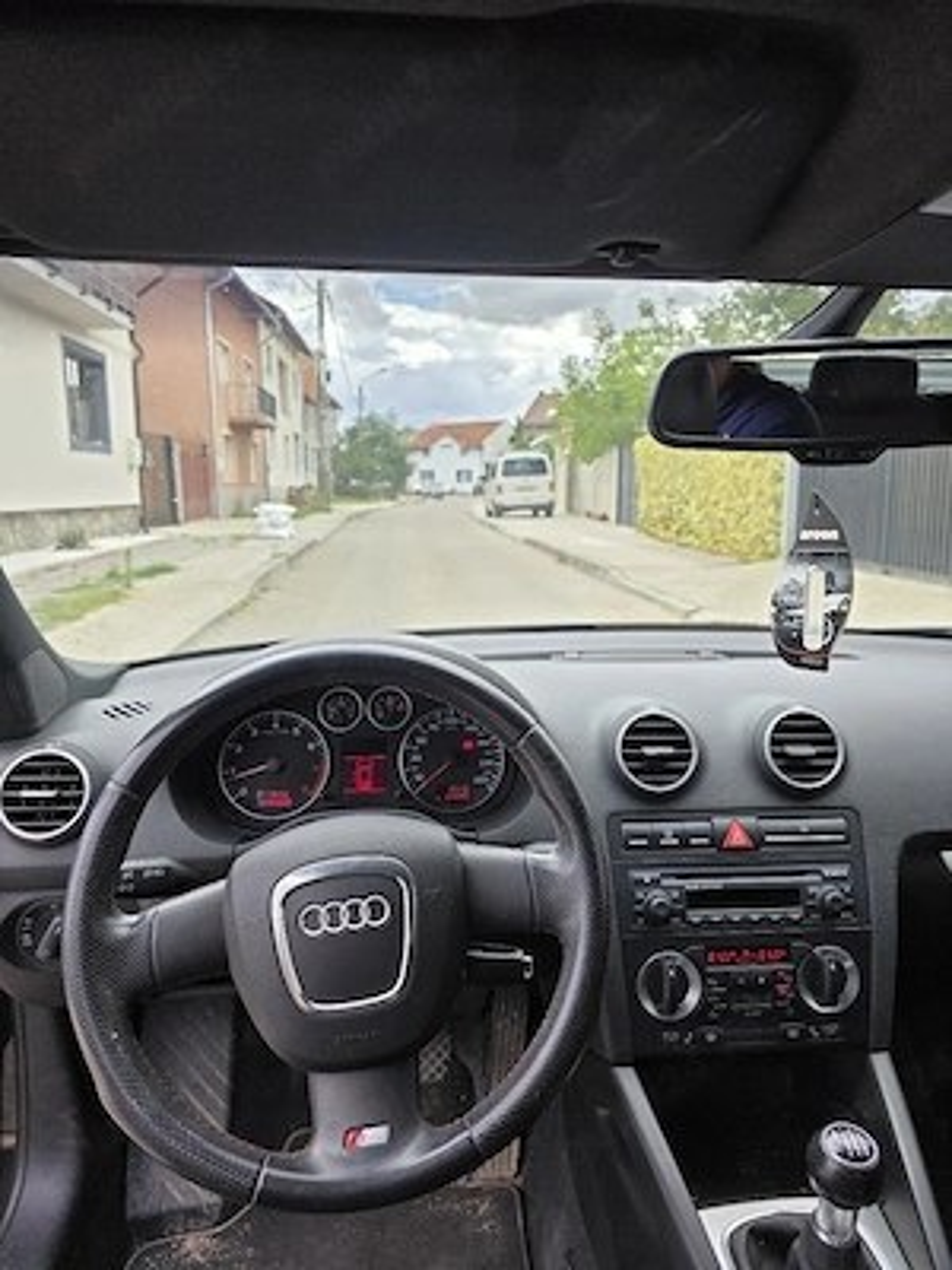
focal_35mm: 23
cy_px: 635
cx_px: 476
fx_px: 843
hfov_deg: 58.9
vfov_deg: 73.9
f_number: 1.7
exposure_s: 1/370
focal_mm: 6.3
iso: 32
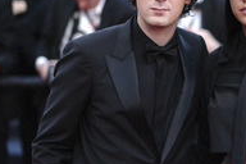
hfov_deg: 10.4
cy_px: 105
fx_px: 1346
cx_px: 209
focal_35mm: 197
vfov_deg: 7.0
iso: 100
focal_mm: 56
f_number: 1.2
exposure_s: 1/250
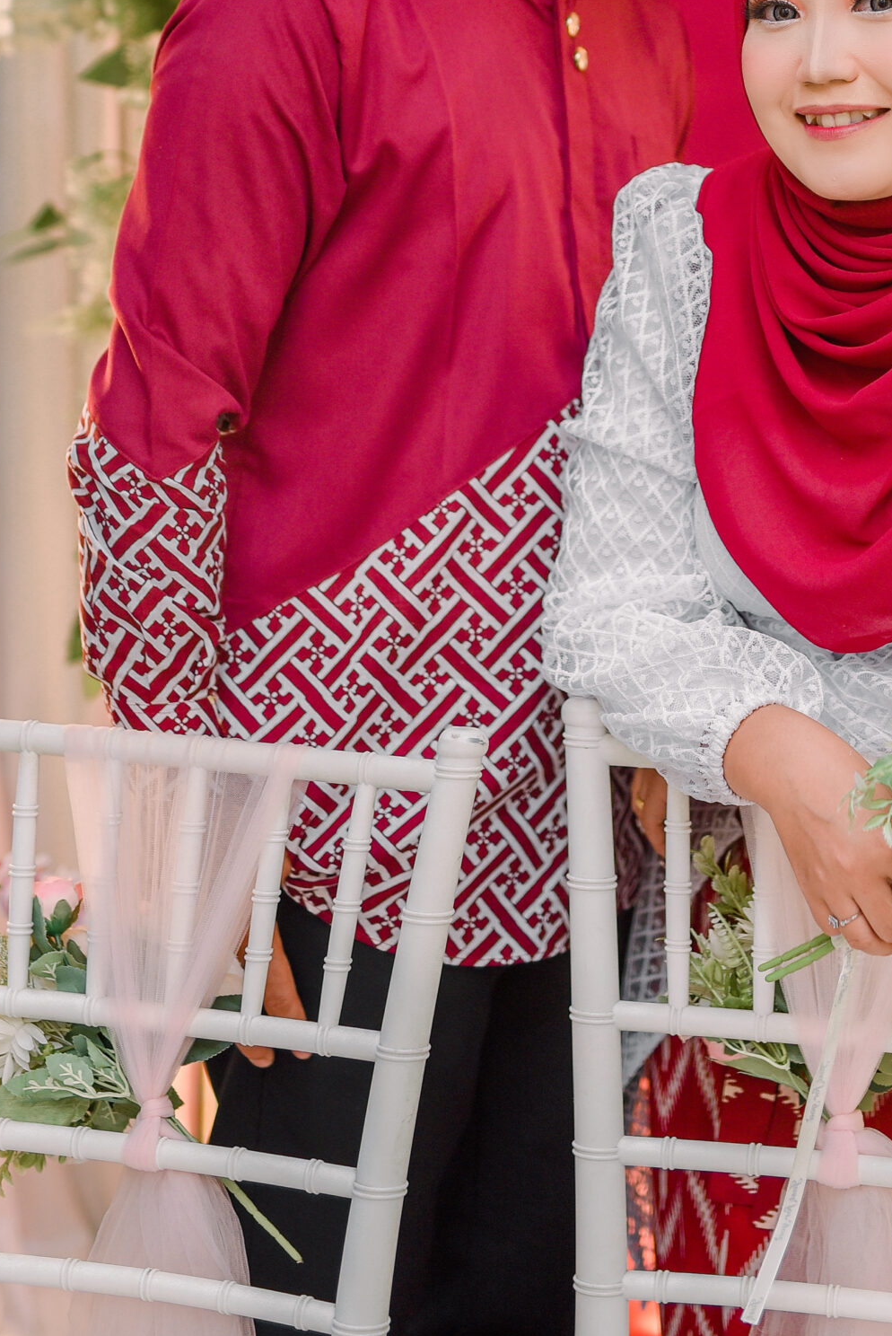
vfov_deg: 23.3
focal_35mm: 86
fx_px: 3192
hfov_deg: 15.8
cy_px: 303
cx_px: 653
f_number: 2
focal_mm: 50
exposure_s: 1/125
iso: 200
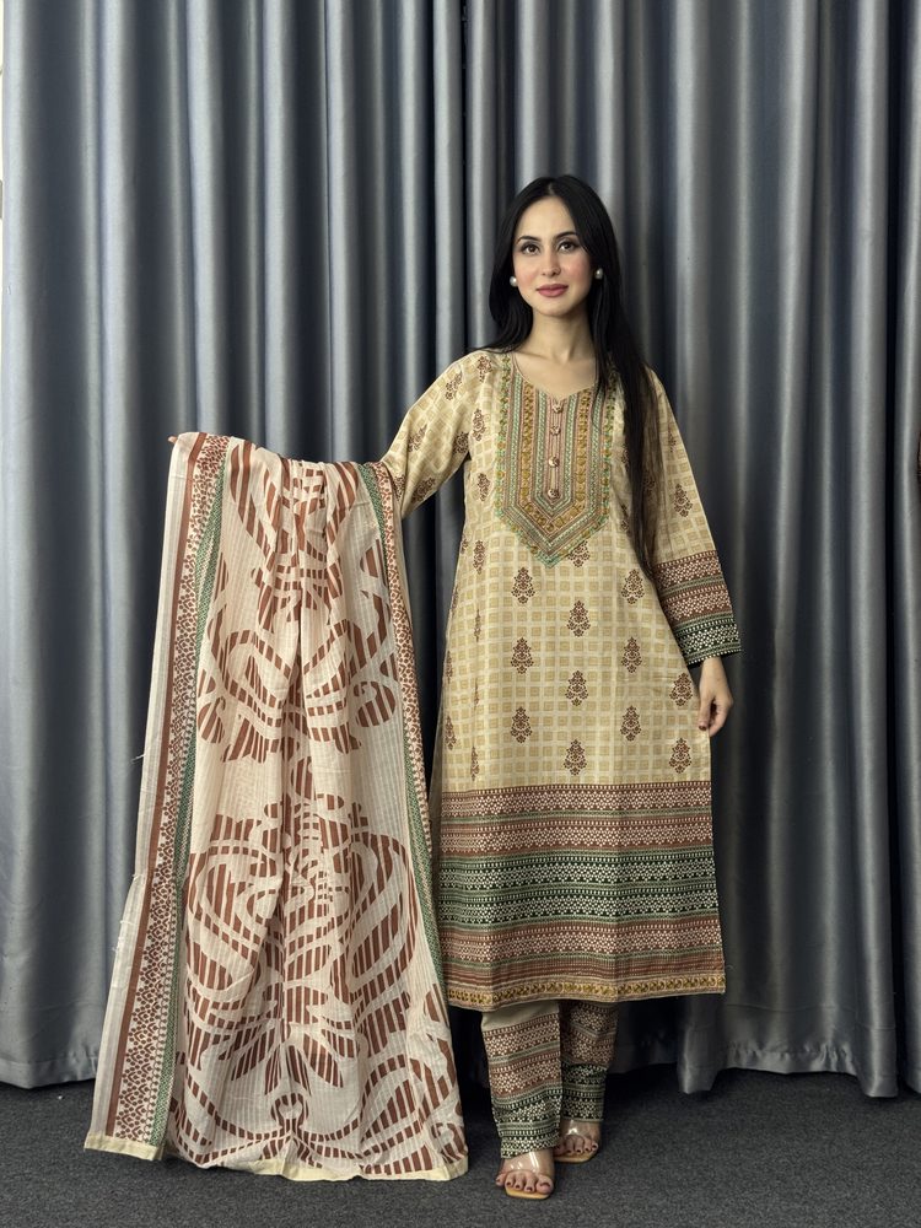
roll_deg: +1.4
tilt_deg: -2.0
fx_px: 1703
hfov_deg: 30.3
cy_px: 614
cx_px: 460
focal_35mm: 48
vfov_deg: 39.7
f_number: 1.78
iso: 80
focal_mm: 6.76
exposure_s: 1/50
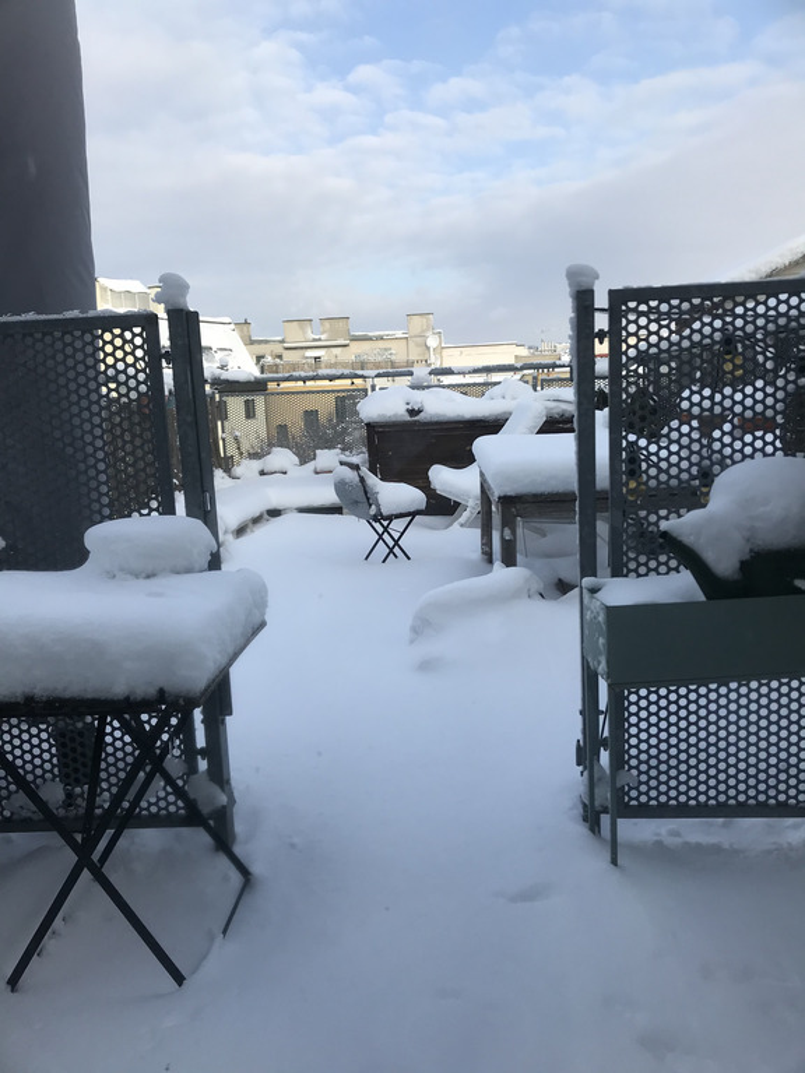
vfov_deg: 63.4
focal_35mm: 28
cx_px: 402
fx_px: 868
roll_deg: +2.1
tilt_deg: -7.5
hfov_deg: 49.7
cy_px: 536
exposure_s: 1/1140
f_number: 1.8
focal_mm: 3.99
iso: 20
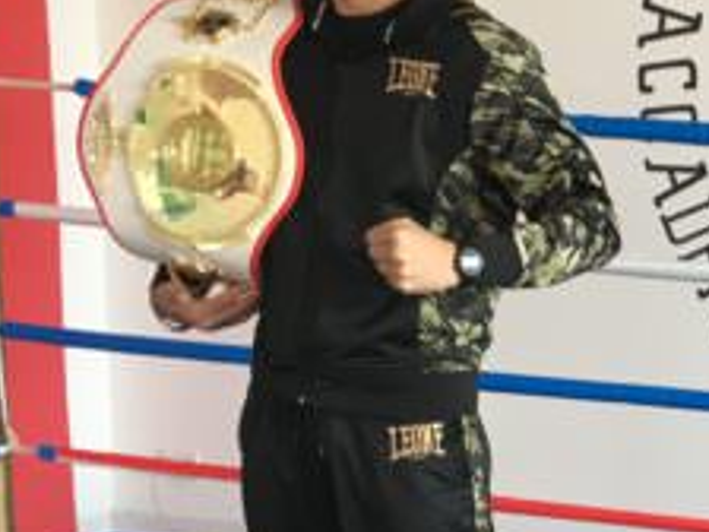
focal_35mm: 84
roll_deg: -1.7
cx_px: 896
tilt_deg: -9.4
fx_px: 1720
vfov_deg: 17.4
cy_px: 412
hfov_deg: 21.3
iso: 80
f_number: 2.2
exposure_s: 1/33
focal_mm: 4.15
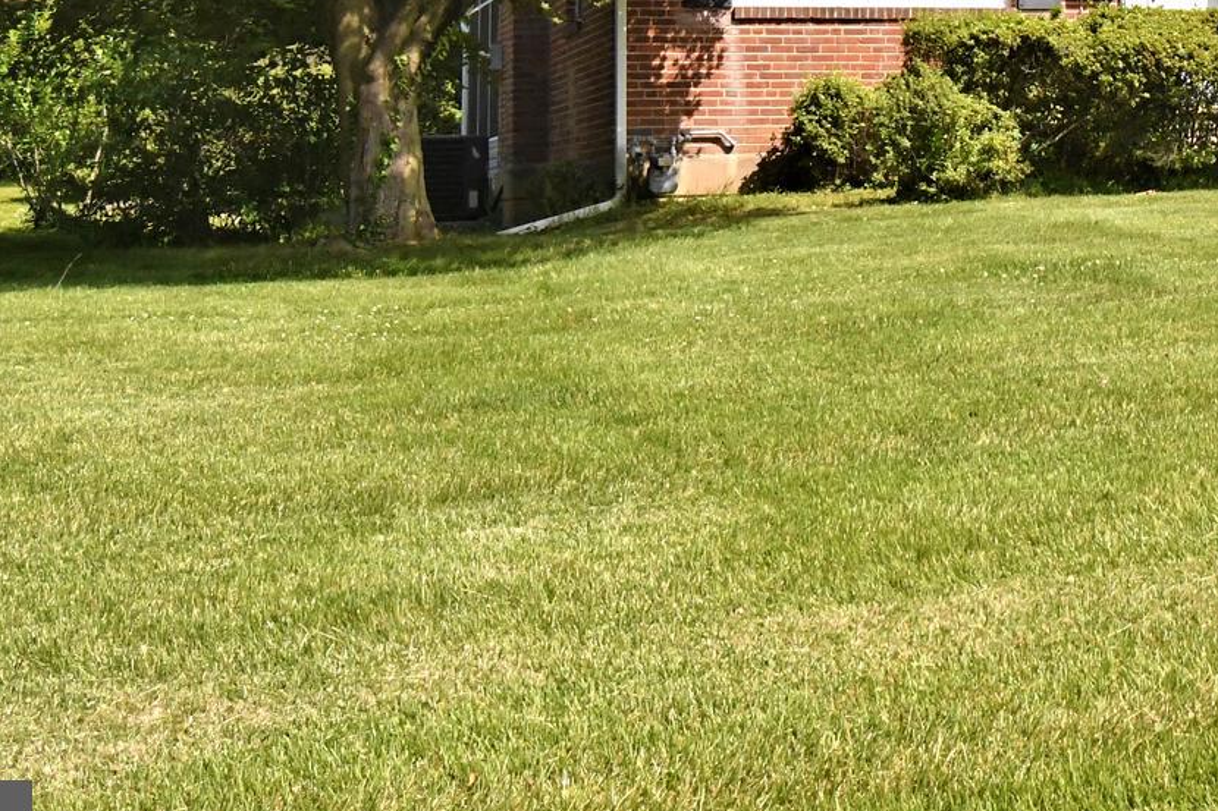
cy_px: -114
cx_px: 1209
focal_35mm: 74
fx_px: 2503
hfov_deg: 26.0
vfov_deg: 17.7
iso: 2500
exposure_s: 1/2500
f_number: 10
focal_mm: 20
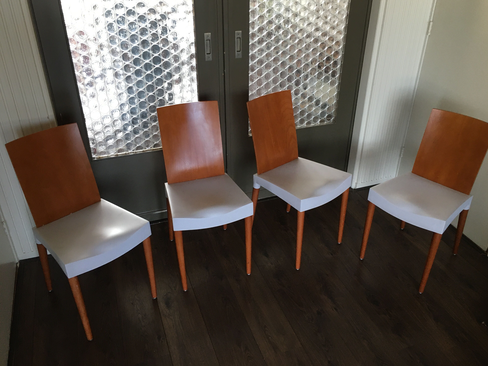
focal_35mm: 30
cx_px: 252
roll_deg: -0.7
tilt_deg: -30.3
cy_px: 177
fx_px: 423
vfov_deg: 46.8
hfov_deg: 60.0
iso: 64
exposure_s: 1/33
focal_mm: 4.15
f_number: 2.2
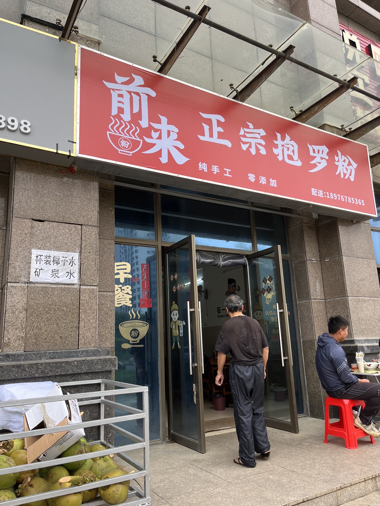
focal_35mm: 26
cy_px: 253
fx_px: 381
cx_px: 190
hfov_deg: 53.1
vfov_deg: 67.3
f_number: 1.6
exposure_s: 1/343
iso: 50
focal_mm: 5.1
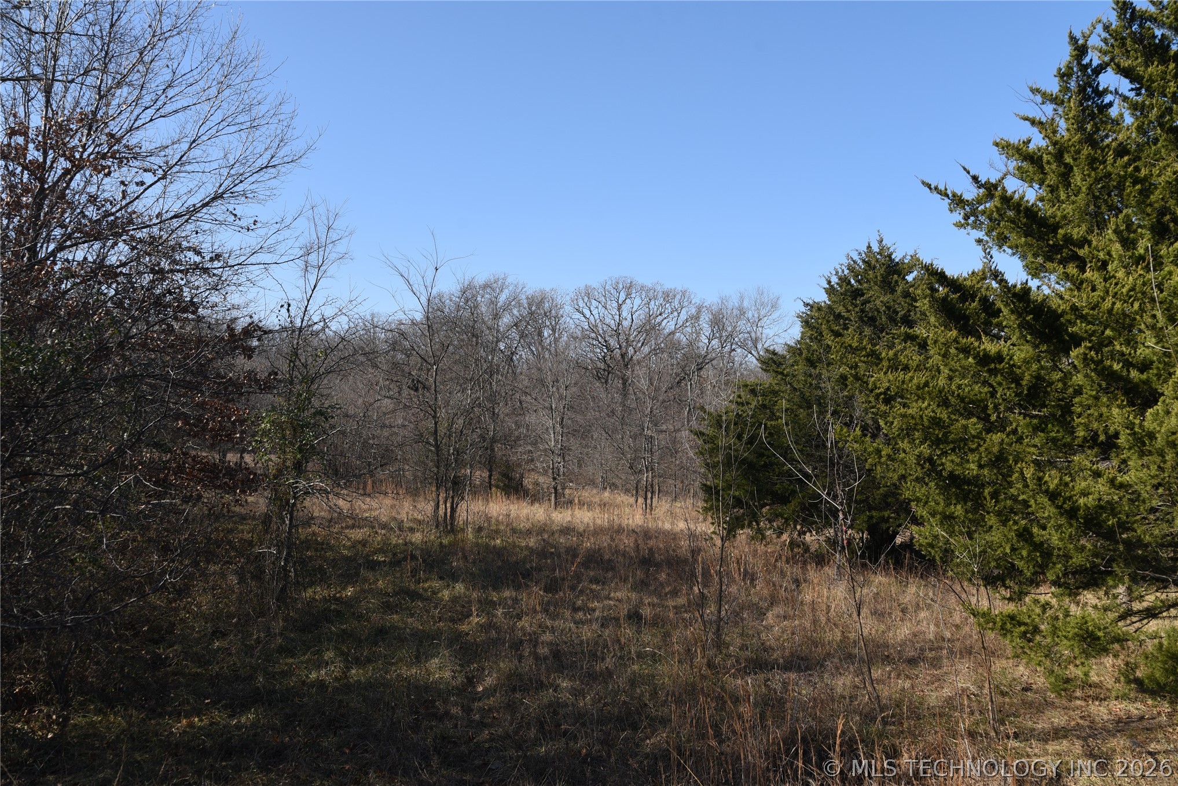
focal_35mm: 28
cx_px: 589
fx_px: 916
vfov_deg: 46.4
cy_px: 393
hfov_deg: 65.5
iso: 100
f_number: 7.1
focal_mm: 28
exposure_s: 1/200
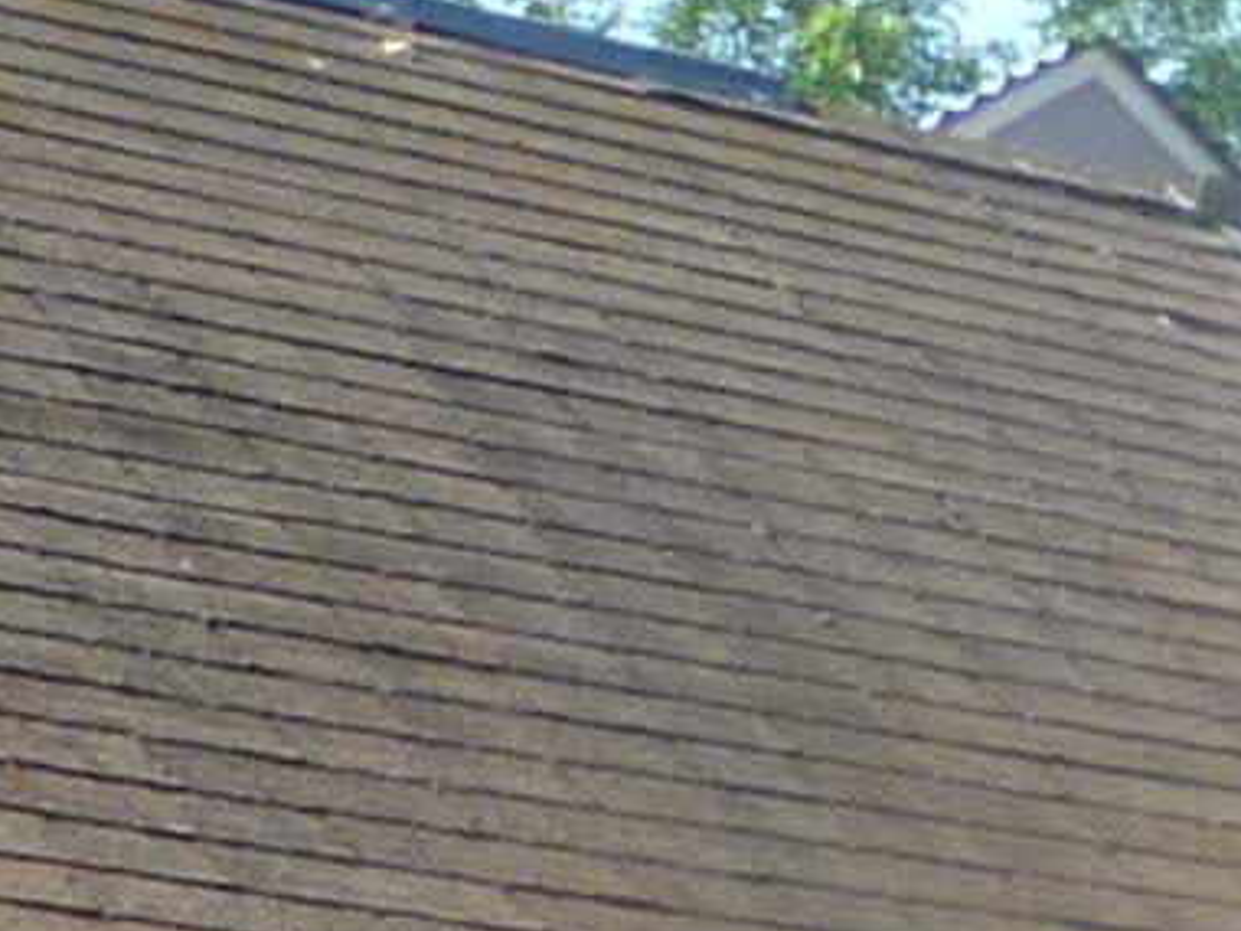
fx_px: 8497
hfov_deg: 7.8
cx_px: 2959
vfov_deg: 5.8
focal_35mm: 237
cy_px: 2924
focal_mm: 5.2
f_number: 4
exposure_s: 1/320
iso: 100
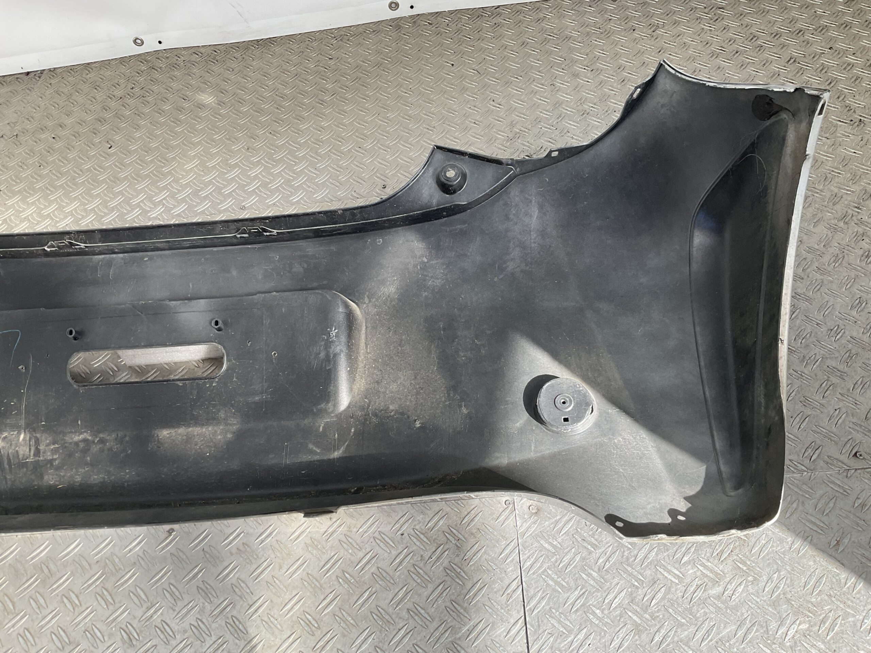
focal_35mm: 29
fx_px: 730
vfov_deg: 48.2
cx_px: 436
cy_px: 326
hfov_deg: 61.7
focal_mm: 3
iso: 16
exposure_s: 1/260
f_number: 1.8
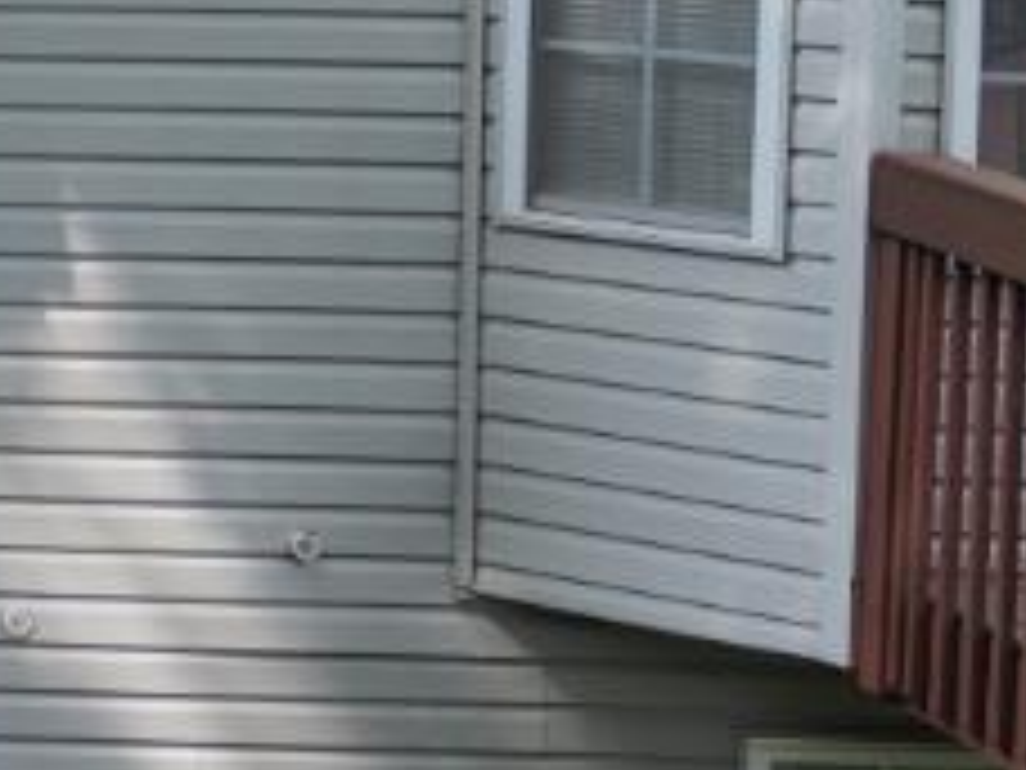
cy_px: -214
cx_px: -1512
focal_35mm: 158
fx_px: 4683
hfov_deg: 10.6
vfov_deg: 9.2
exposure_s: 1/250
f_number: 1.8
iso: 100
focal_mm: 8.67
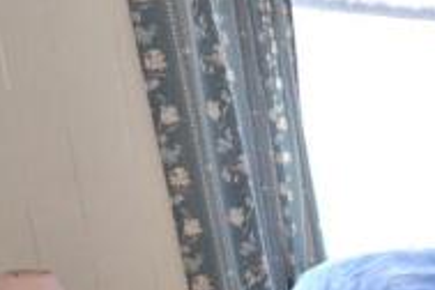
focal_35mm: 52
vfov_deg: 24.6
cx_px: 551
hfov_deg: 30.8
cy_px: 298
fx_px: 628
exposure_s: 1/60
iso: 1100
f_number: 4
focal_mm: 10
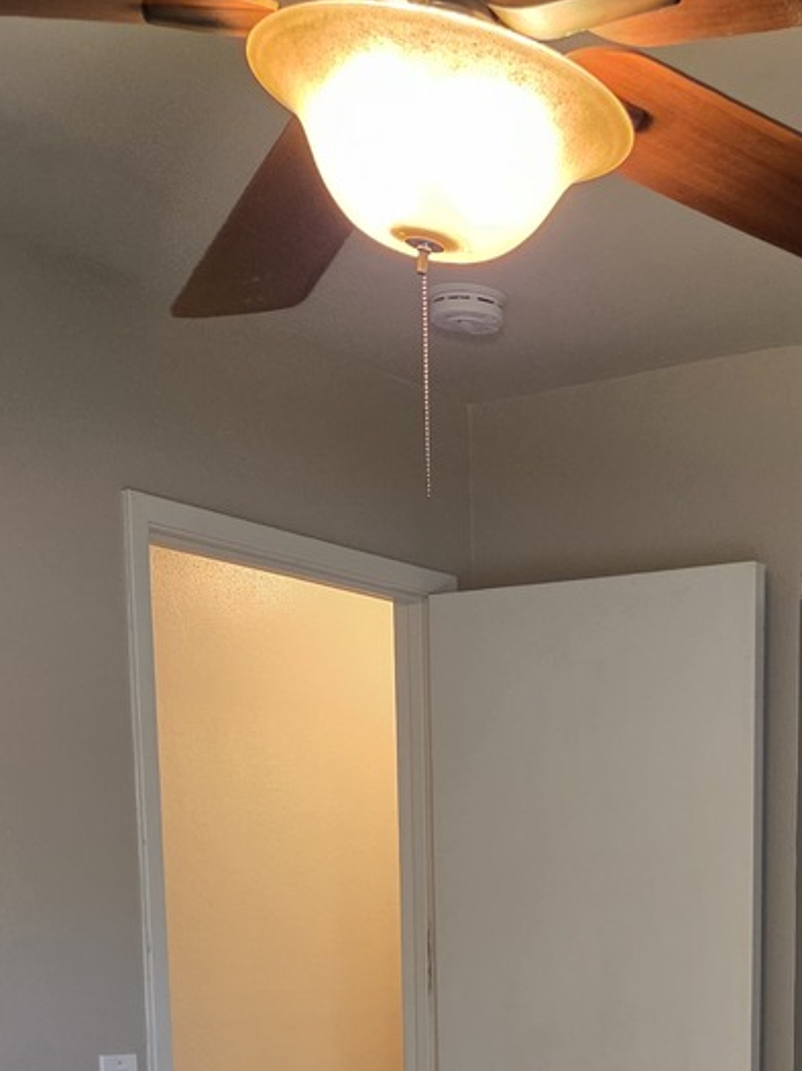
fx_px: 1948
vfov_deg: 27.2
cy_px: 1283
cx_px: 727
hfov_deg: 22.7
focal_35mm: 63
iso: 320
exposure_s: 1/120
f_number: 1.8
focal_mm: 5.4
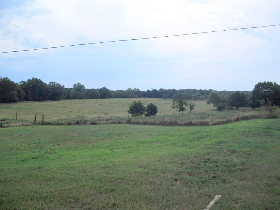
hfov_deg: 51.4
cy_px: 105
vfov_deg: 39.7
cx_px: 140
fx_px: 291
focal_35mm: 36
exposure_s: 1/200
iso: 64
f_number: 7.8
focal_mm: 6.3
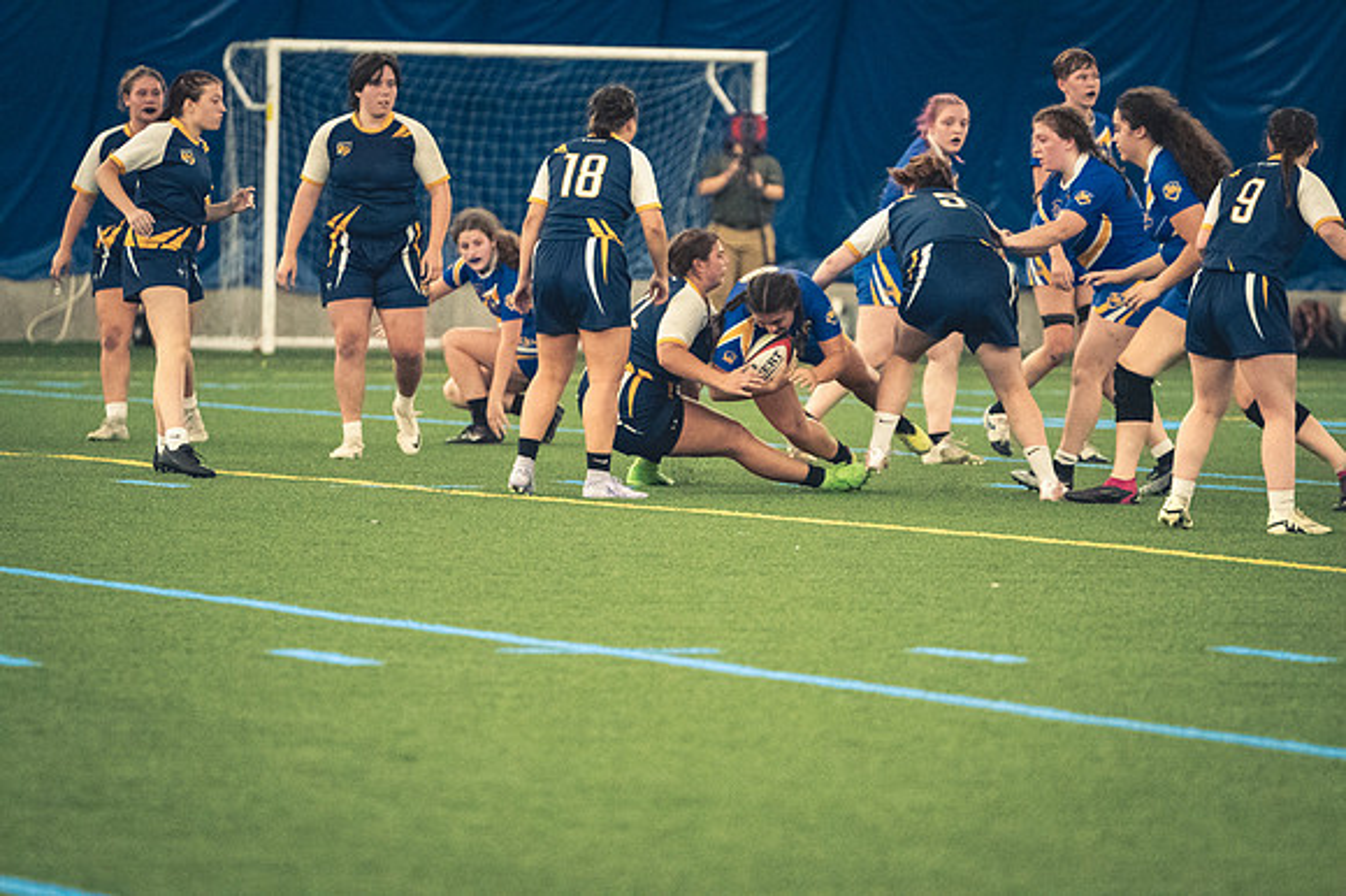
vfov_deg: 4.6
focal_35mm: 300
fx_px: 11210
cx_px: 673
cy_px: 448
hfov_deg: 6.9
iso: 12800
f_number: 2.8
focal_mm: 200
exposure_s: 1/500
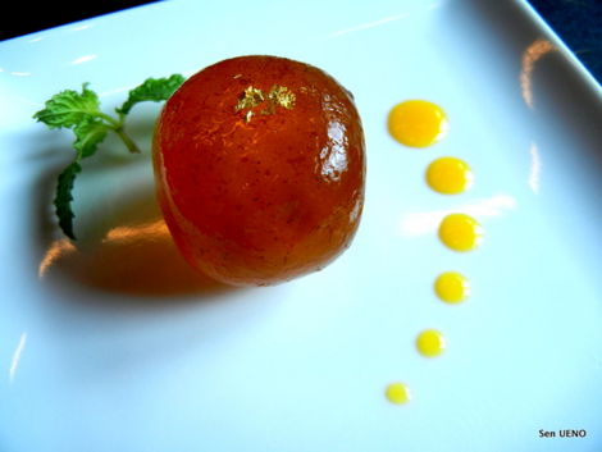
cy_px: 226
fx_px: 522
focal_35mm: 30
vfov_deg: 46.8
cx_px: 301
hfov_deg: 59.9
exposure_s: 1/60.2
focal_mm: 5.4
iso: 160
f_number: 3.5
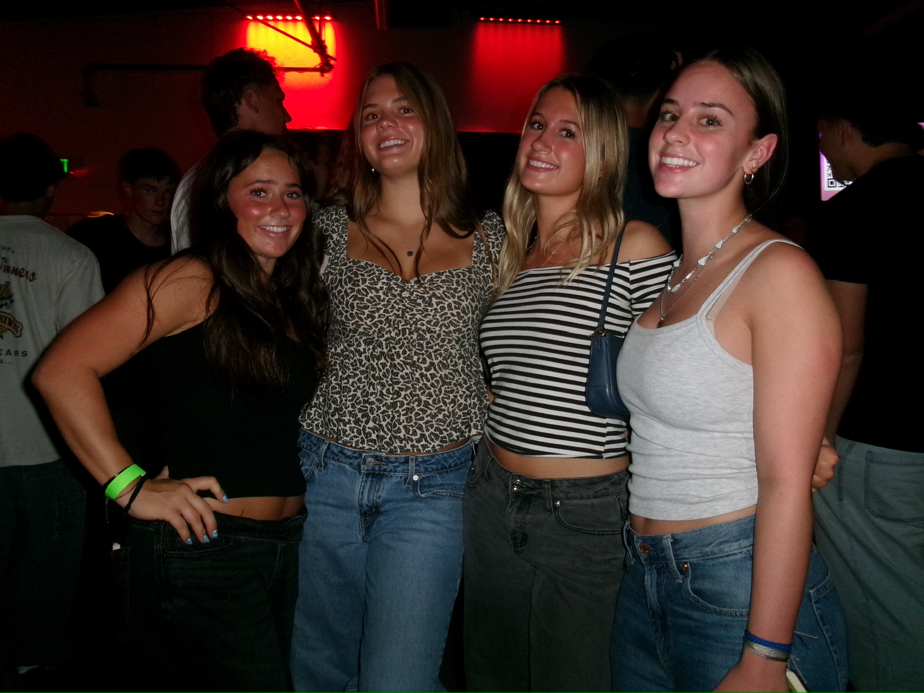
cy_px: 346
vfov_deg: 49.7
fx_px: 747
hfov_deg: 63.4
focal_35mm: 28
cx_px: 462
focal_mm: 5.1
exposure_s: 1/34
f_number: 3.9
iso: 400
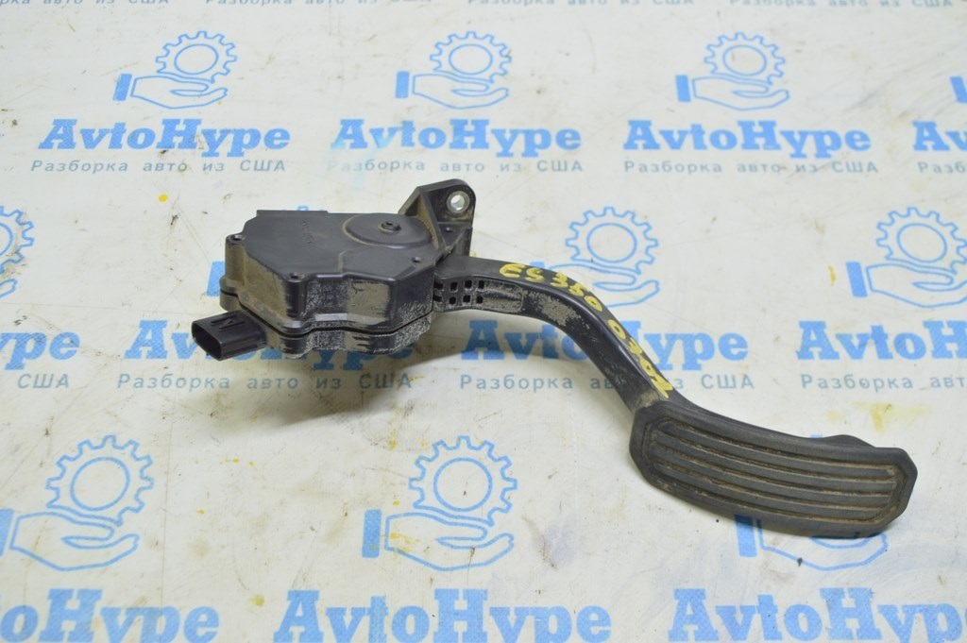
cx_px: 484
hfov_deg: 49.6
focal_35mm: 39
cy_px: 322
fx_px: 1047
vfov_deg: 34.2
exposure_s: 1/20
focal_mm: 26
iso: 400
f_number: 5.6
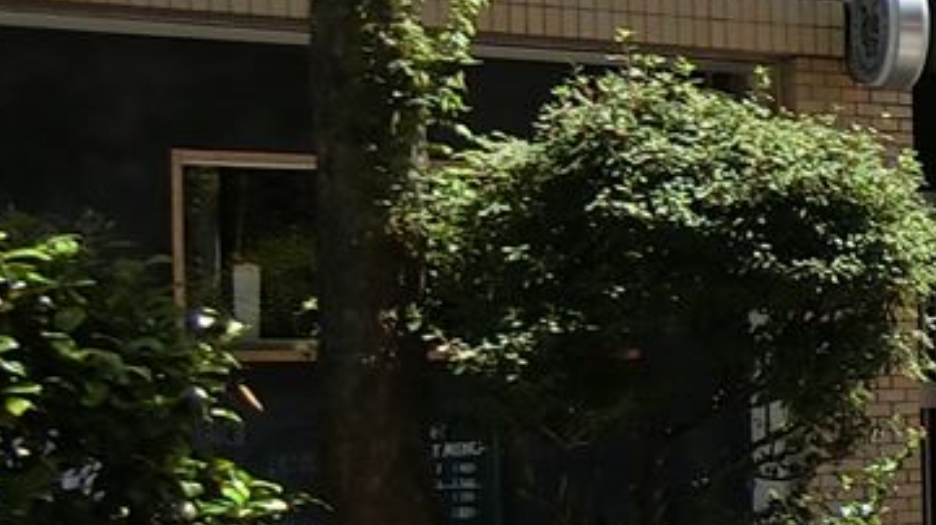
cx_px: 1960
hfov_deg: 16.5
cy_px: 398
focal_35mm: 92
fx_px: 2282
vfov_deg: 13.1
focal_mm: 4.06
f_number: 6.9
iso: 100
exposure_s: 1/125
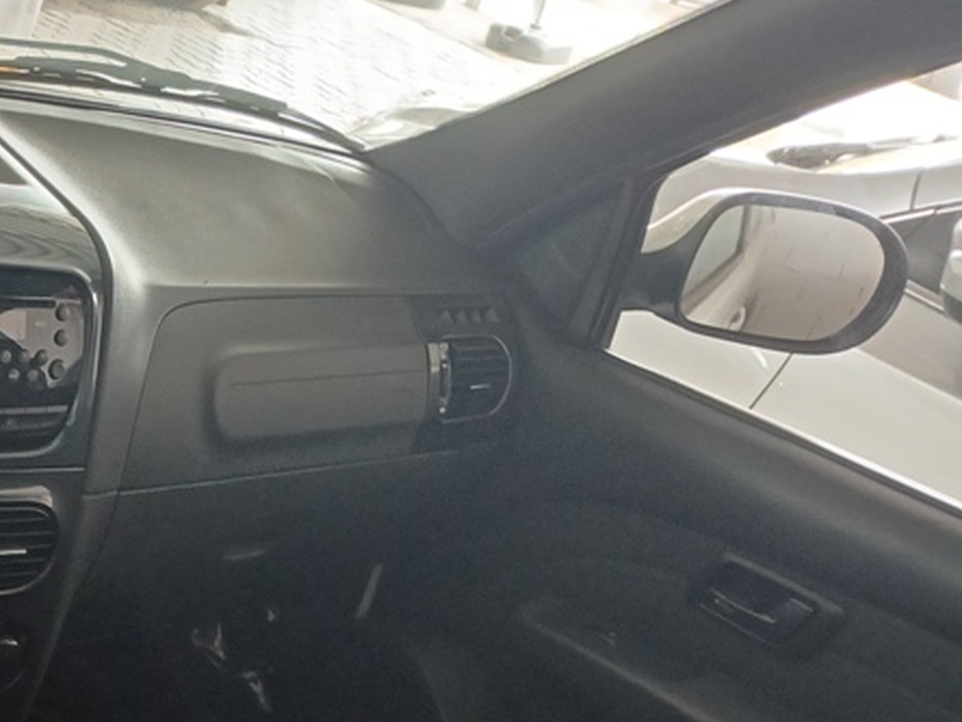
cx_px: -132
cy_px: 759
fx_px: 1667
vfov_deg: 23.2
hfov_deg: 28.7
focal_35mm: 60
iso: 800
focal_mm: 3.98
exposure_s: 1/17.1
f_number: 1.8
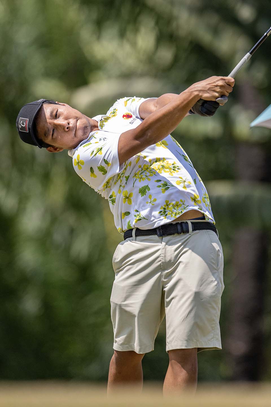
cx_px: 136
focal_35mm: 400
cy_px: 204
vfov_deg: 5.2
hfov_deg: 3.4
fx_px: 4516
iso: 1400
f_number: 3.5
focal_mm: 400
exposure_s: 1/8000
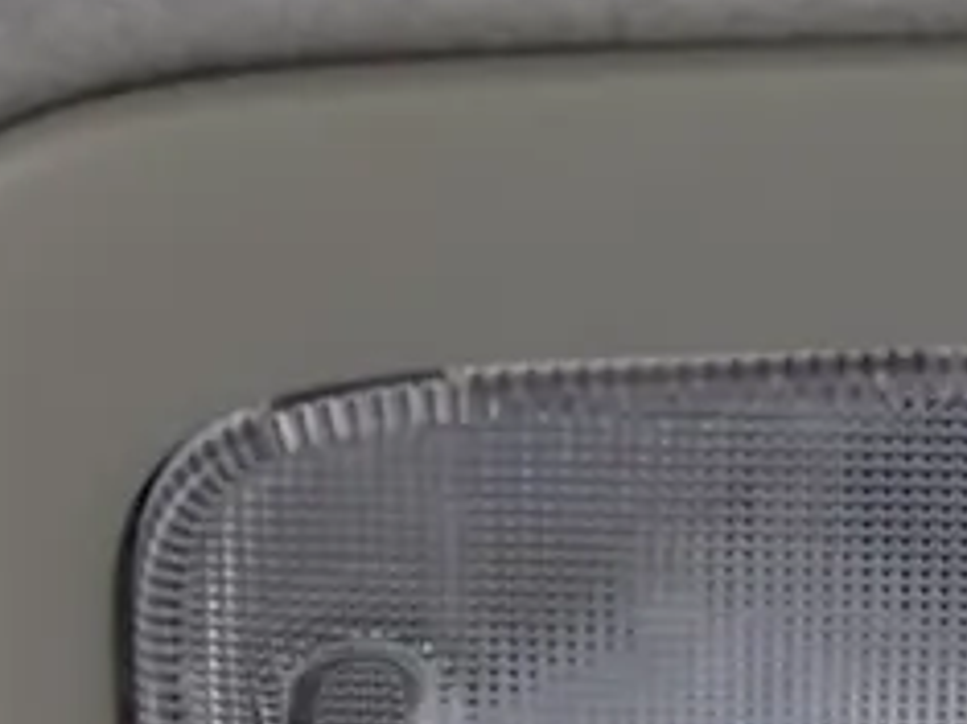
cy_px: 1185
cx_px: 1751
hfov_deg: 6.7
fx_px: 8041
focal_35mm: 288
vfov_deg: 5.1
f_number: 3.5
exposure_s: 1/60
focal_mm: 21.32
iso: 320
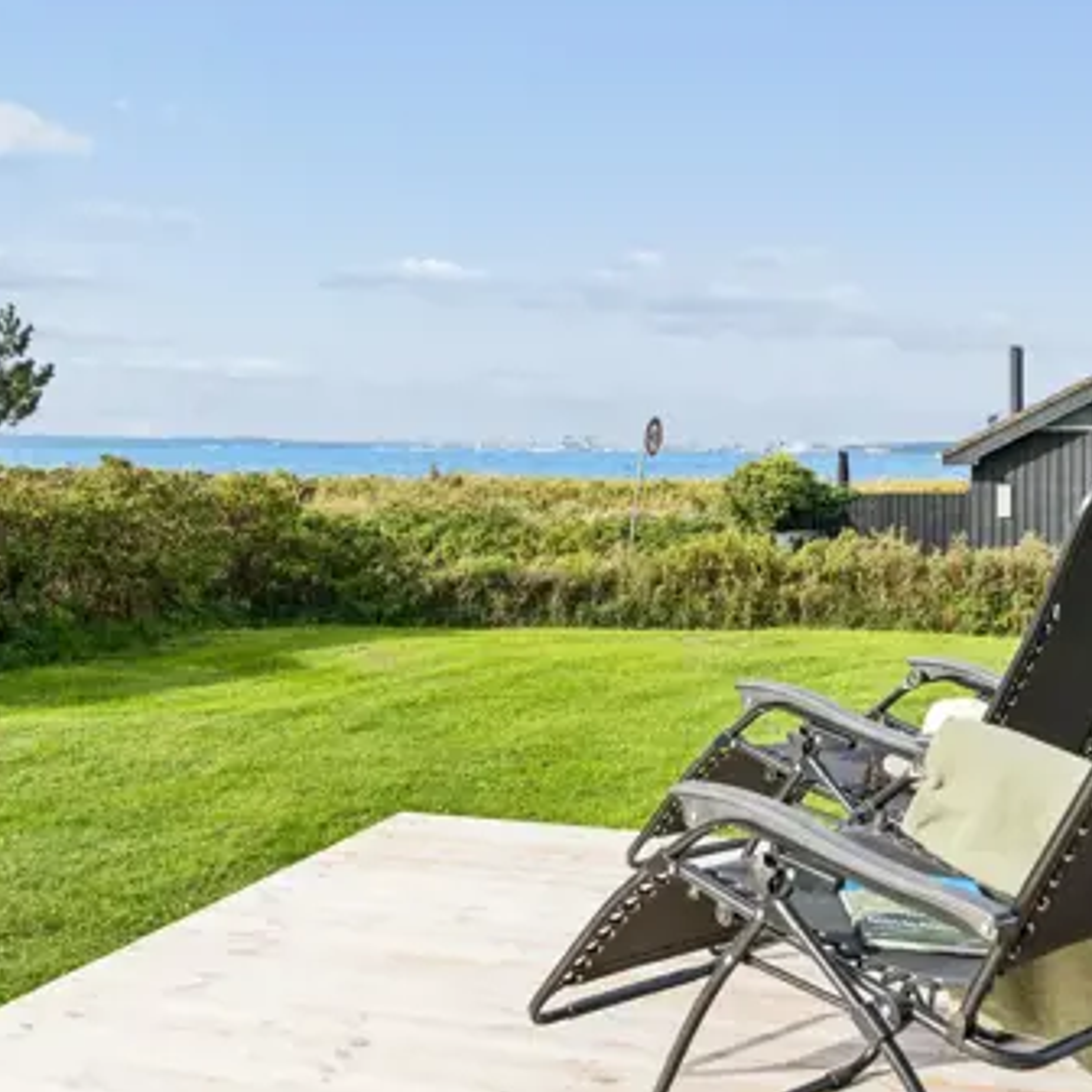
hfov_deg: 38.3
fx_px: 1570
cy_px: 448
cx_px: 592
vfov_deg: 38.2
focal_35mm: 44
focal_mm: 29
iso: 200
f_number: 8
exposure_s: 1/320
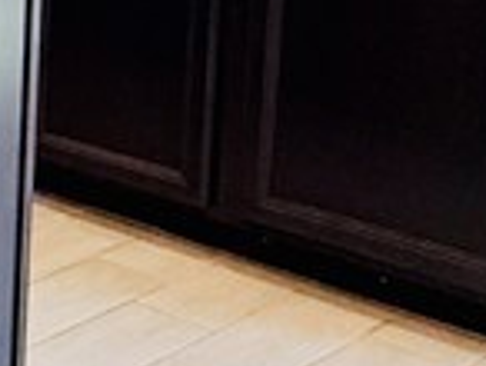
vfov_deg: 14.3
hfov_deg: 15.3
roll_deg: +0.9
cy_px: -163
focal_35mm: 98
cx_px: -533
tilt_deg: -6.5
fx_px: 1378
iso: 250
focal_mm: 2.22
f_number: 2.2
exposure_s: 1/120
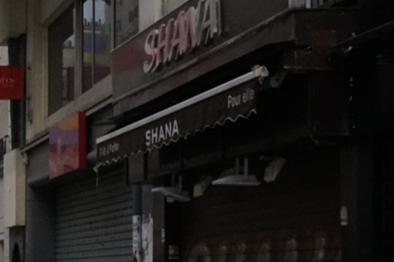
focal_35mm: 124
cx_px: -248
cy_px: 172
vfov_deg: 11.0
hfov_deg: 15.0
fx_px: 1357
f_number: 4
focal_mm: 35
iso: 3200
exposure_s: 1/500
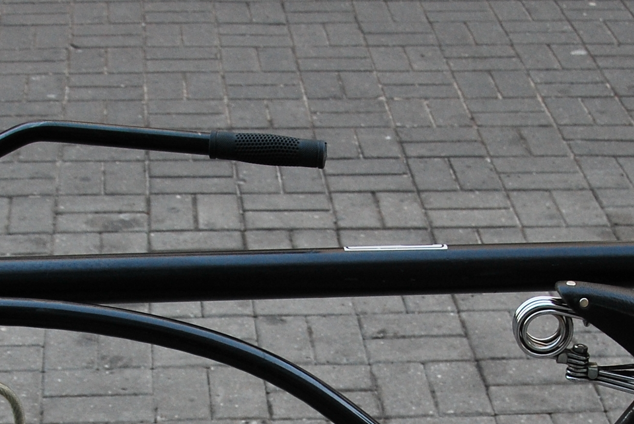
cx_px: 273
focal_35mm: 107
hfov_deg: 19.1
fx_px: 1886
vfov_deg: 12.5
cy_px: 515
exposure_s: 1/25
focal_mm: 24
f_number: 4
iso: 400
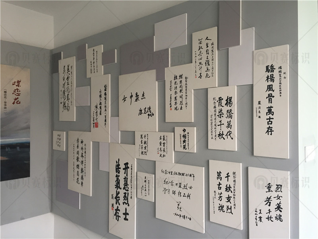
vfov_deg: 48.2
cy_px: 120
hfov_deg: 61.7
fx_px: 266
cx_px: 159
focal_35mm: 29
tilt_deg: +0.4
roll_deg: -1.5
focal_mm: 4.15
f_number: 2.2
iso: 100
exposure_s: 1/33
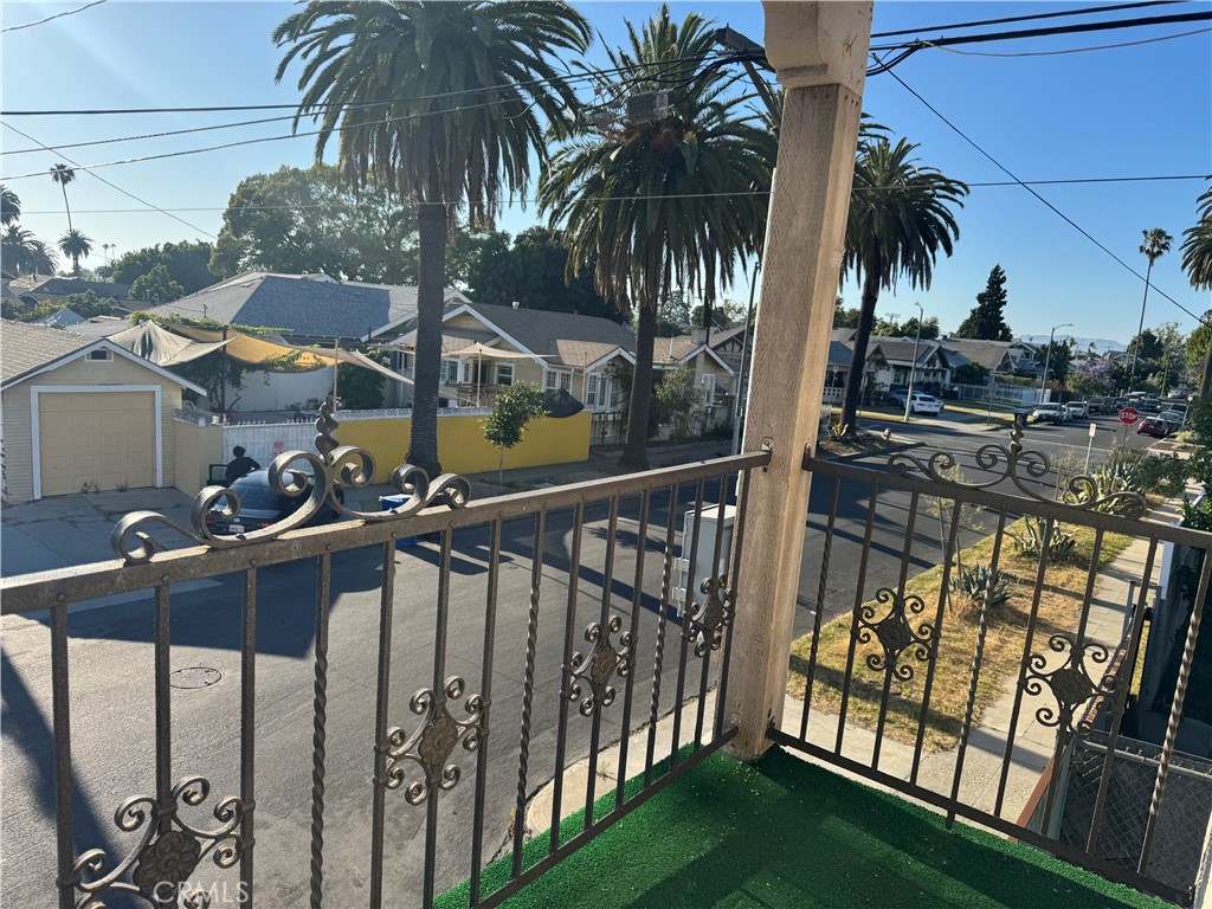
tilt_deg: -9.6
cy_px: 454
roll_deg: -4.7
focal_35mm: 24
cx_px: 606
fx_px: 840
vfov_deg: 56.8
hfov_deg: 71.6
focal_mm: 6.76
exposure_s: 1/2506
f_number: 1.78
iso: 80
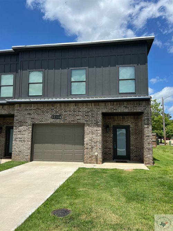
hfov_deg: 53.0
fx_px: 173
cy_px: 116
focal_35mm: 26
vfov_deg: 67.3
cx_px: 86
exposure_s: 1/4274
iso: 50
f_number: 1.5
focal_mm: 5.7
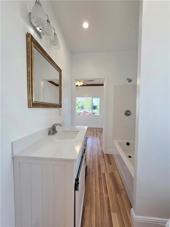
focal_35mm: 13
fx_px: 85
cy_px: 114
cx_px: 85
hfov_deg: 89.9
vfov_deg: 106.2
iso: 100
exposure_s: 1/120
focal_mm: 2.2
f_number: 2.2
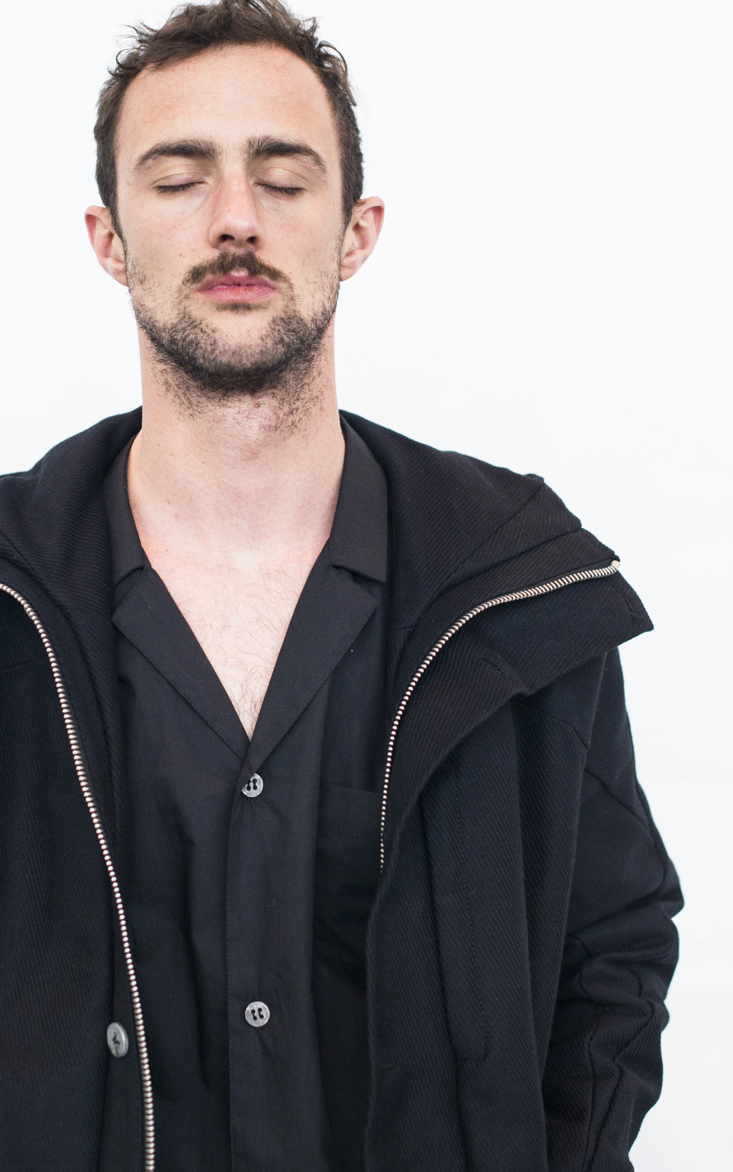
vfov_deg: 29.8
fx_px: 2205
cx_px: 228
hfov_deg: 18.8
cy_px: 516
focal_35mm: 69
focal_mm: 50
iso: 1250
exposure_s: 1/320
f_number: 2.5
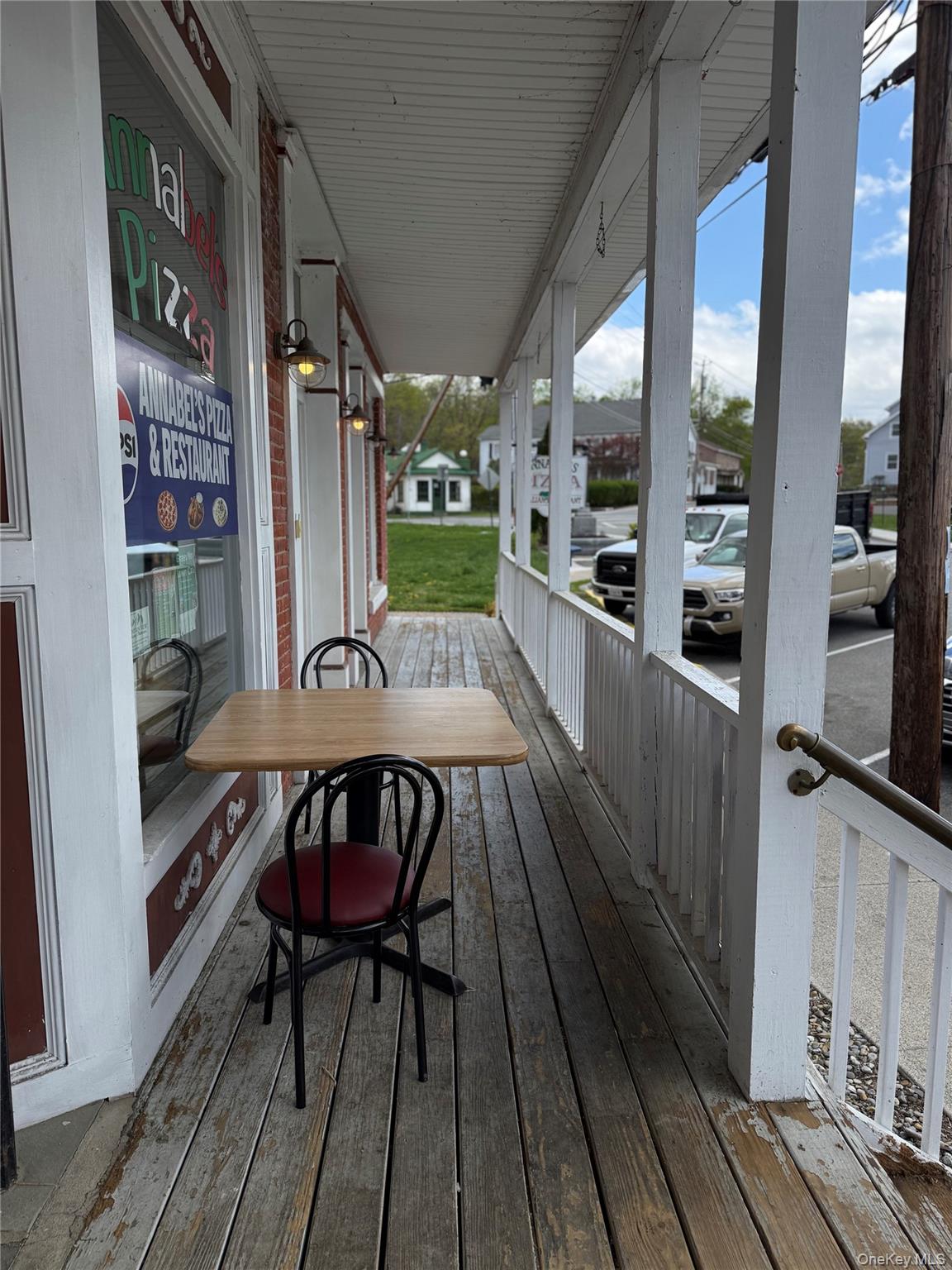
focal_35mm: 24
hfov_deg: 56.8
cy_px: 635
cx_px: 476
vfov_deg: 71.6
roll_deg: -0.5
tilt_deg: -7.7
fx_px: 880
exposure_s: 1/2801
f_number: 1.78
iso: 100
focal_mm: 6.76
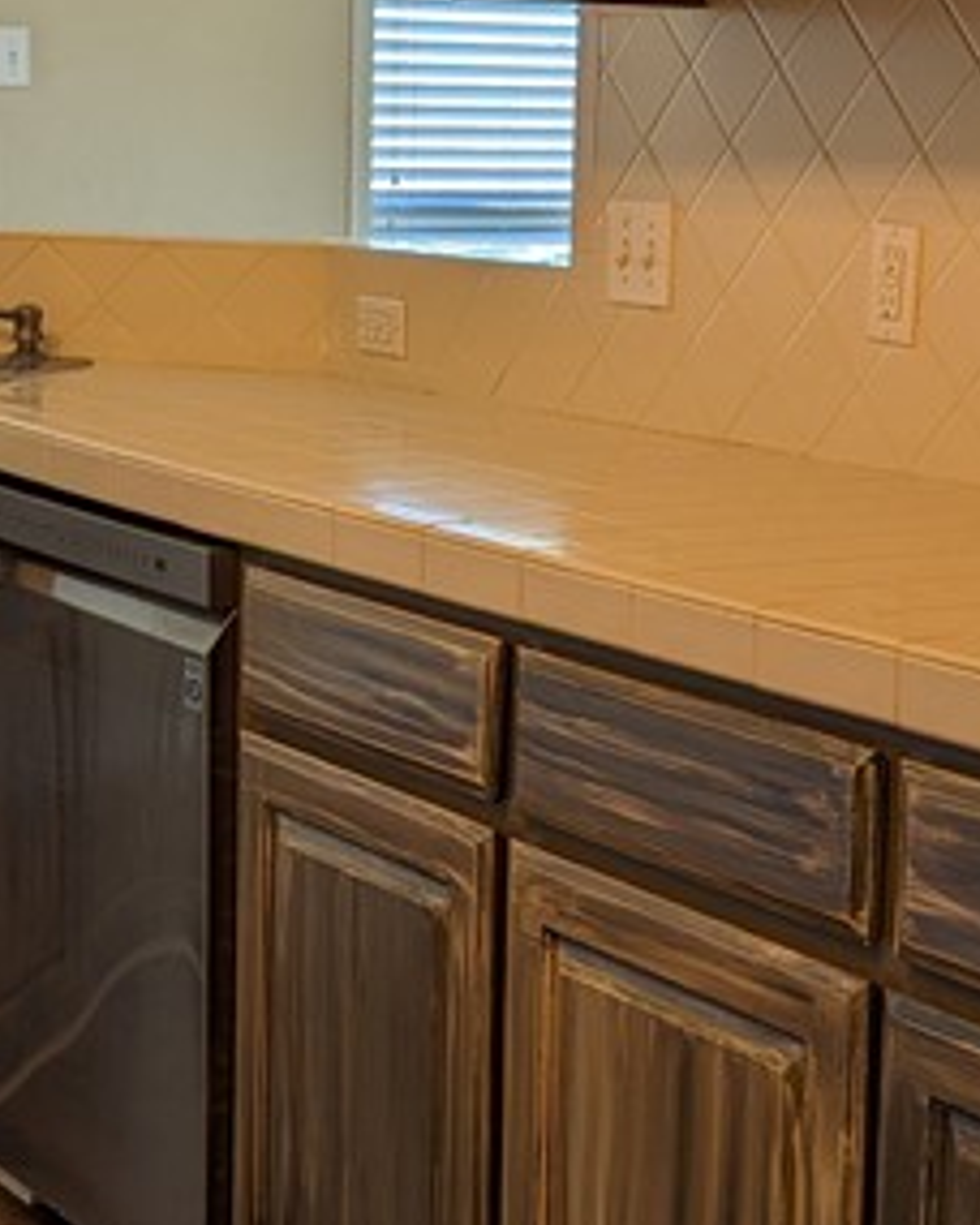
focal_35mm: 84
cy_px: 630
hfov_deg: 18.3
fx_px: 3045
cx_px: 410
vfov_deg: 22.7
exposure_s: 1/60
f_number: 1.85
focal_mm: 6.81
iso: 61
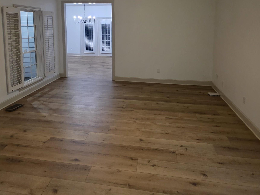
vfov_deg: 55.5
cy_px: 44
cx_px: 128
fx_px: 173
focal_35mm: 23
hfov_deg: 73.9
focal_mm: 2.2
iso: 500
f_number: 1.9
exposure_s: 1/60
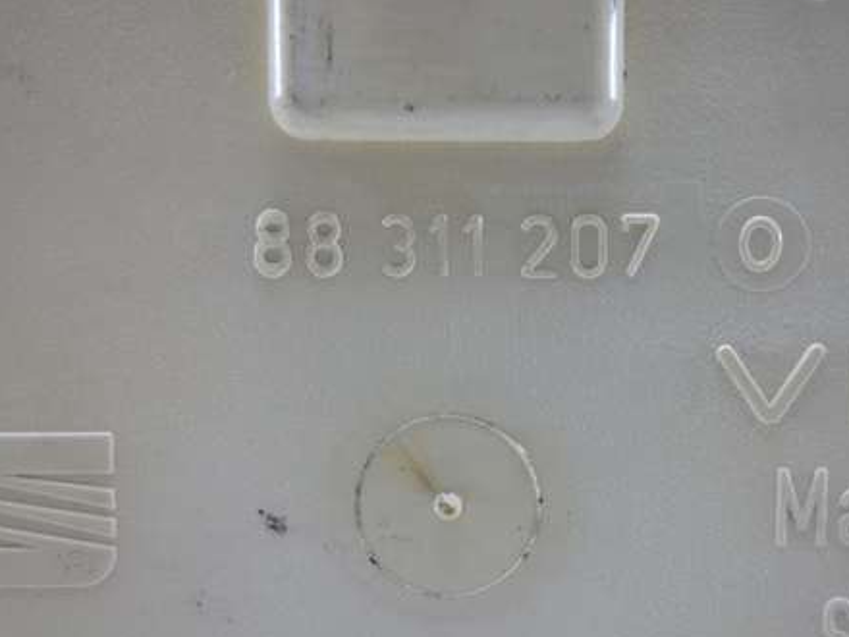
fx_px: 1153
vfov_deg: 30.9
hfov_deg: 40.3
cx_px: 506
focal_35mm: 47
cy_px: 307
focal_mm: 10.4
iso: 125
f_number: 2.5
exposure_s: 1/100
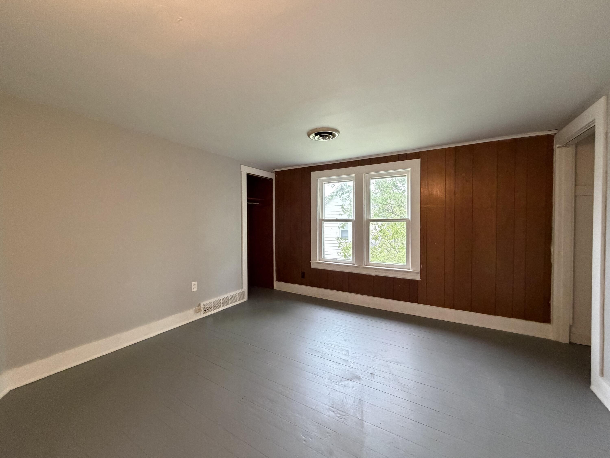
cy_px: 229
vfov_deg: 85.7
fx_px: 247
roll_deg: +0.7
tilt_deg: -1.9
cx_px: 305
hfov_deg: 102.1
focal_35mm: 14
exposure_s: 1/60
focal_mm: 2.22
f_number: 2.2
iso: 500
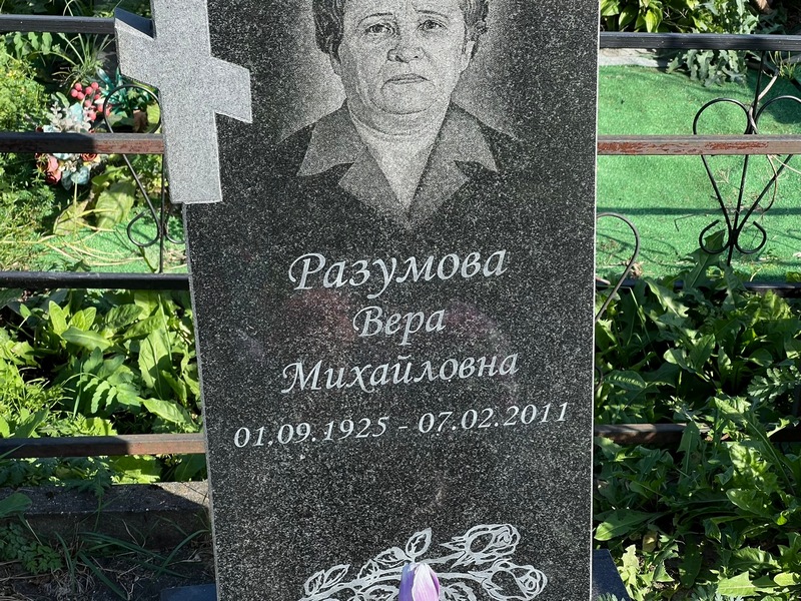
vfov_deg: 19.1
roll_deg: -1.9
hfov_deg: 25.3
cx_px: 400
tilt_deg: -24.2
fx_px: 1782
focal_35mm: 77
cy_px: 300
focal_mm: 9
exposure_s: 1/359
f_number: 2.8
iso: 32
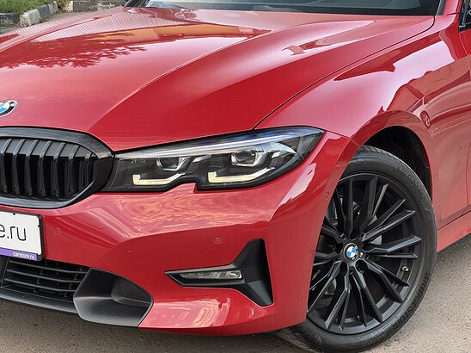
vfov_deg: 19.1
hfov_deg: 25.4
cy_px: 176
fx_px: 1047
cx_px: 236
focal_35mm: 77
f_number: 2.8
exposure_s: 1/54
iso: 320
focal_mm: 9
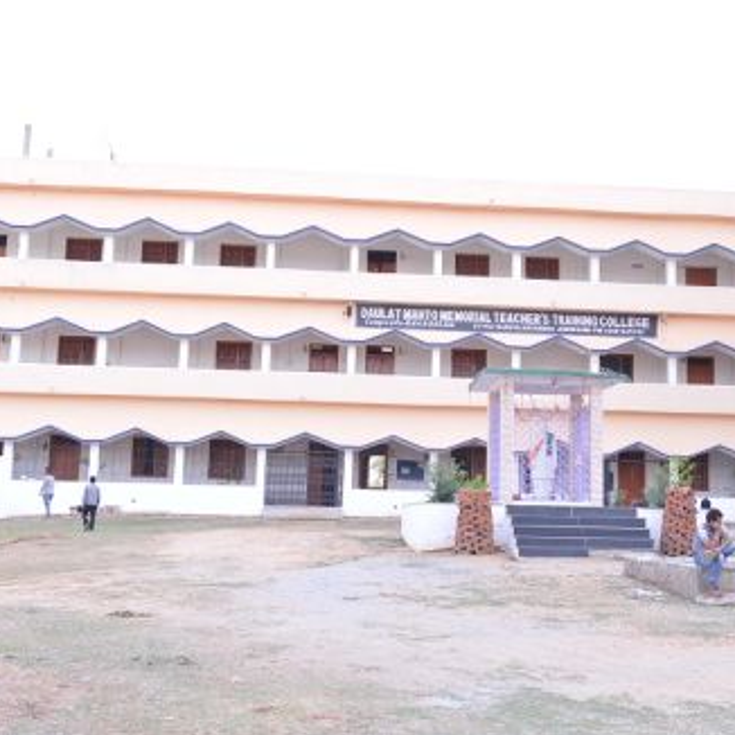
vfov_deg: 39.2
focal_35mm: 43
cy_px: 372
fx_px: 1033
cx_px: 437
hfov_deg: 39.0
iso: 400
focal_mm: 22
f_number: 8
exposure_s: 1/80
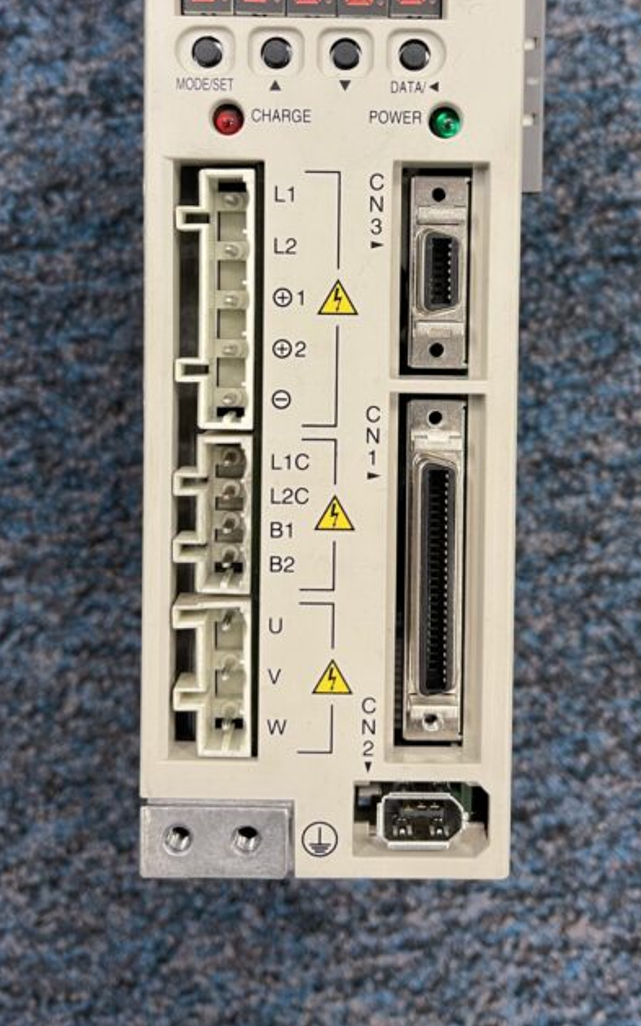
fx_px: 1062
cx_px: 359
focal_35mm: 38
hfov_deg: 33.5
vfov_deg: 50.5
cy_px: 330
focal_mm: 5.1
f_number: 1.6
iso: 80
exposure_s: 1/50
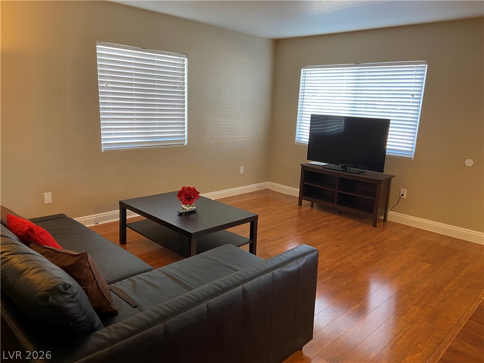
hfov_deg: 67.3
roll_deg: -2.1
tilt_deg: -12.0
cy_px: 182
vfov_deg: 53.1
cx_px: 242
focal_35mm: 26
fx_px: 364
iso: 160
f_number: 1.8
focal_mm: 4.25
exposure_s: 1/60
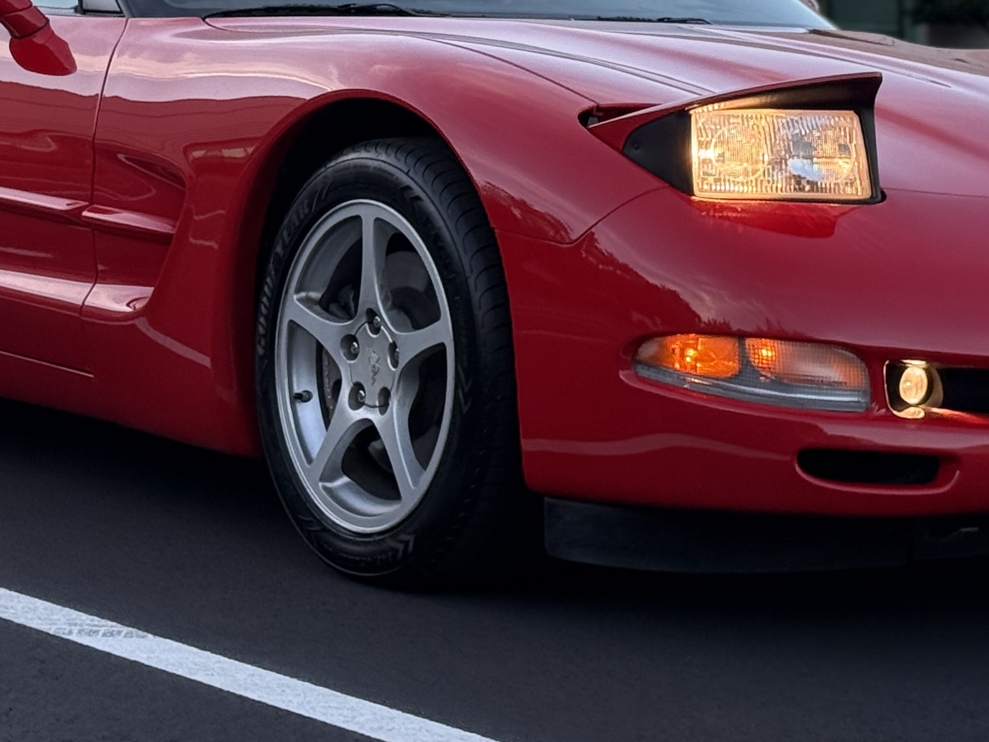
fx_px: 3429
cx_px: 563
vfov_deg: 12.1
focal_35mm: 120
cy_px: -107
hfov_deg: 16.4
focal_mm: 6.76
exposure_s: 1/396
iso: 80
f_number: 1.78
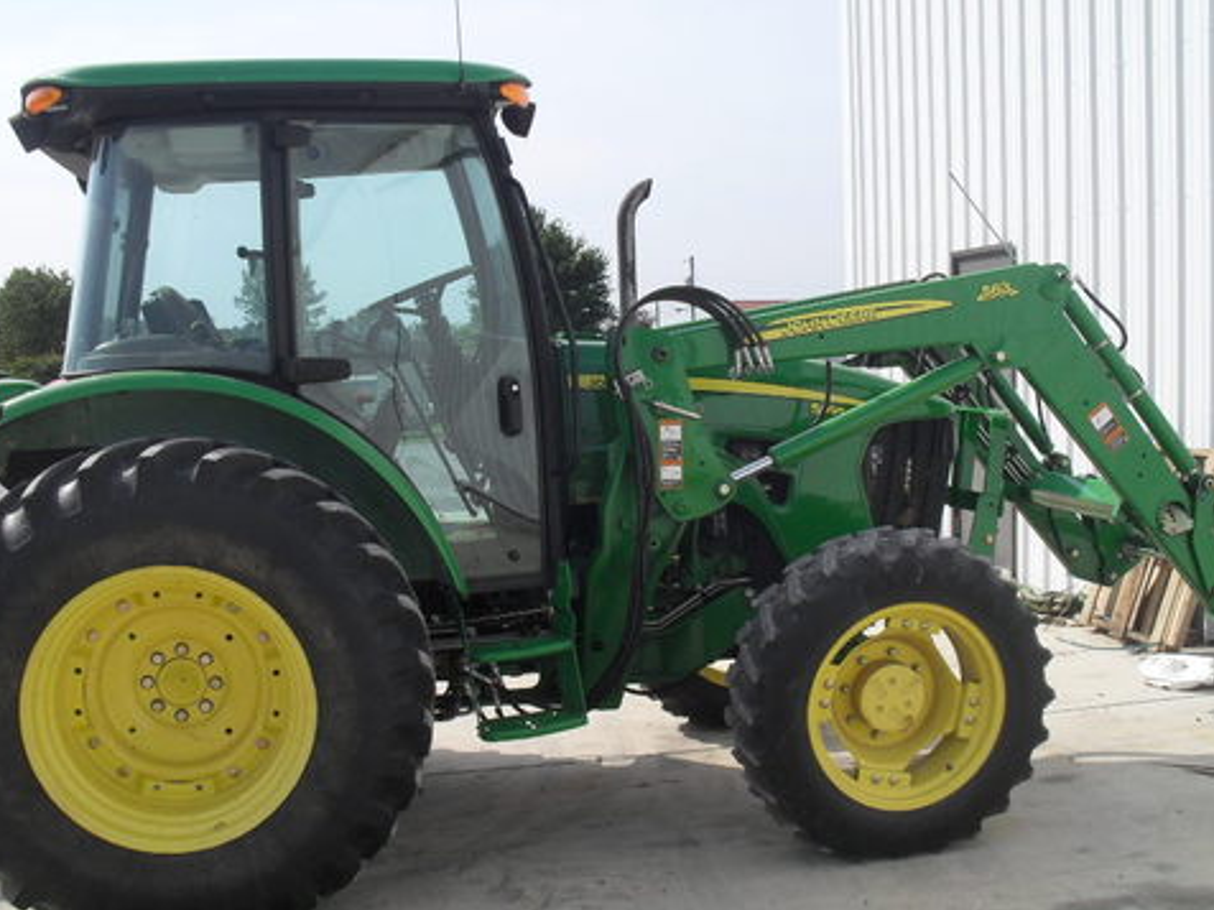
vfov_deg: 36.0
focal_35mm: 40
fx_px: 1403
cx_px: 622
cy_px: 474
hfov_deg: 46.8
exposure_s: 1/250
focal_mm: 6.3
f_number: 8.4
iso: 100
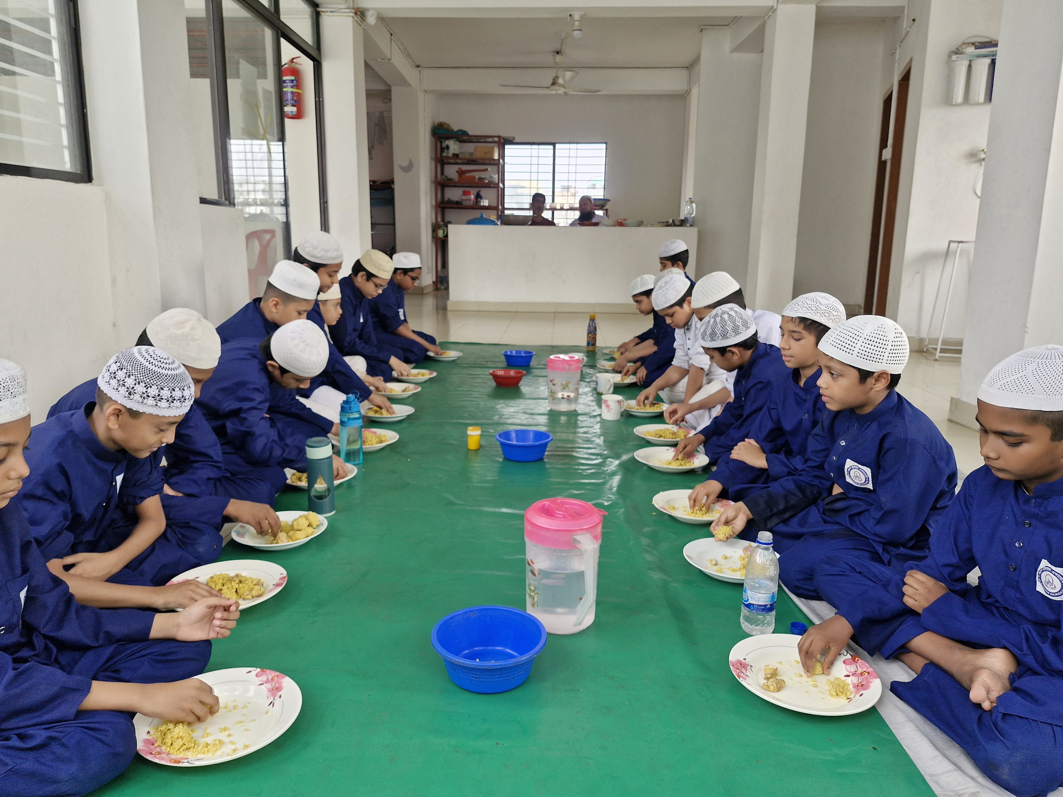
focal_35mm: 24
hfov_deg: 71.6
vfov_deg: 56.8
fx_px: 737
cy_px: 381
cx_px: 534
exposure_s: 1/180
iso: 80
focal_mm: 5.54
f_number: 1.8
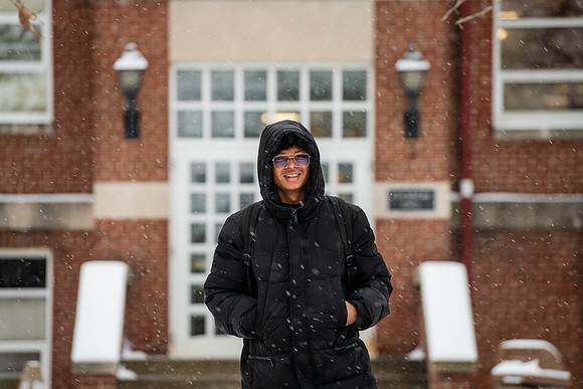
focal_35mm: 200
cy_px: 194
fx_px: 3239
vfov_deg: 6.9
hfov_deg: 10.3
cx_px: 292
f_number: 4.5
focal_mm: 200
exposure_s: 1/320
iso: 500
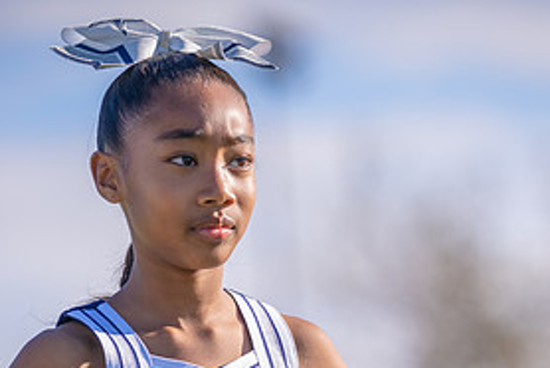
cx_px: 313
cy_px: 345
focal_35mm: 325
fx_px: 4970
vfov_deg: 4.2
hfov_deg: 6.3
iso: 100
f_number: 2.8
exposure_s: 1/1250
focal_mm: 156
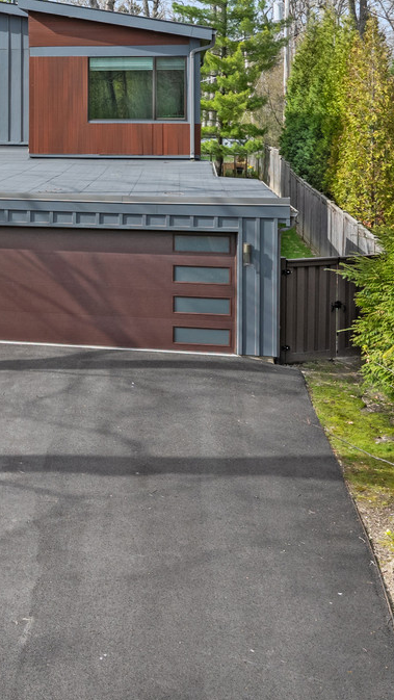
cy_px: 217
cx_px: -69
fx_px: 1039
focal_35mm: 56
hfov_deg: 20.2
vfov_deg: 36.7
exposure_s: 1/1600
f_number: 2.8
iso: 150
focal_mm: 12.29
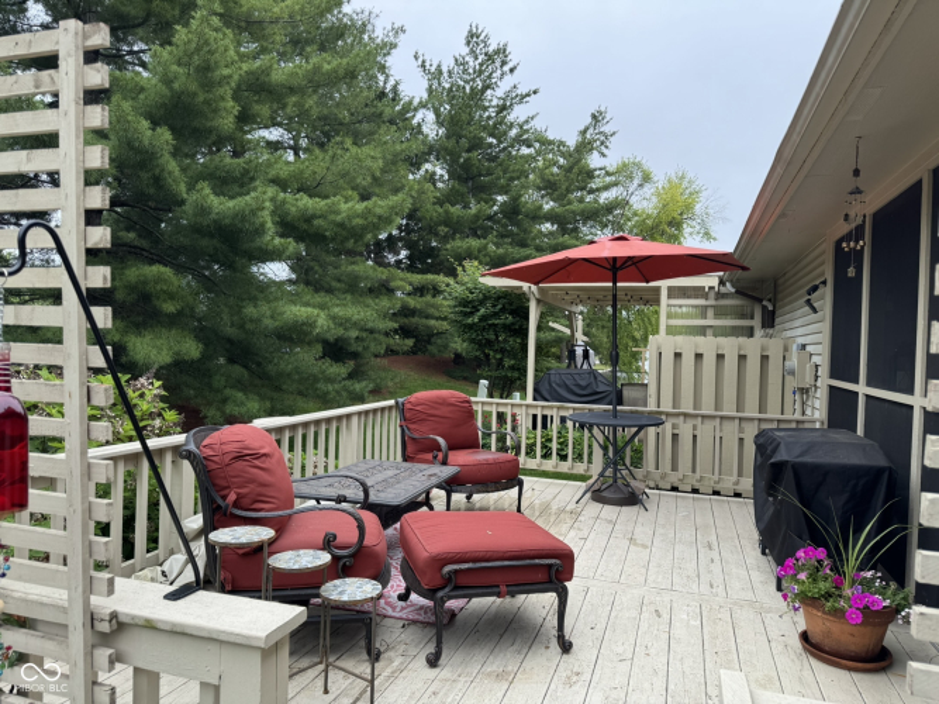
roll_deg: -2.1
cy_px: 352
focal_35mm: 24
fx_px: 651
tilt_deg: -1.0
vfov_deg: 56.8
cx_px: 470
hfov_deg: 71.6
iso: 80
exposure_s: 1/952
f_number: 1.78
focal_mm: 6.76
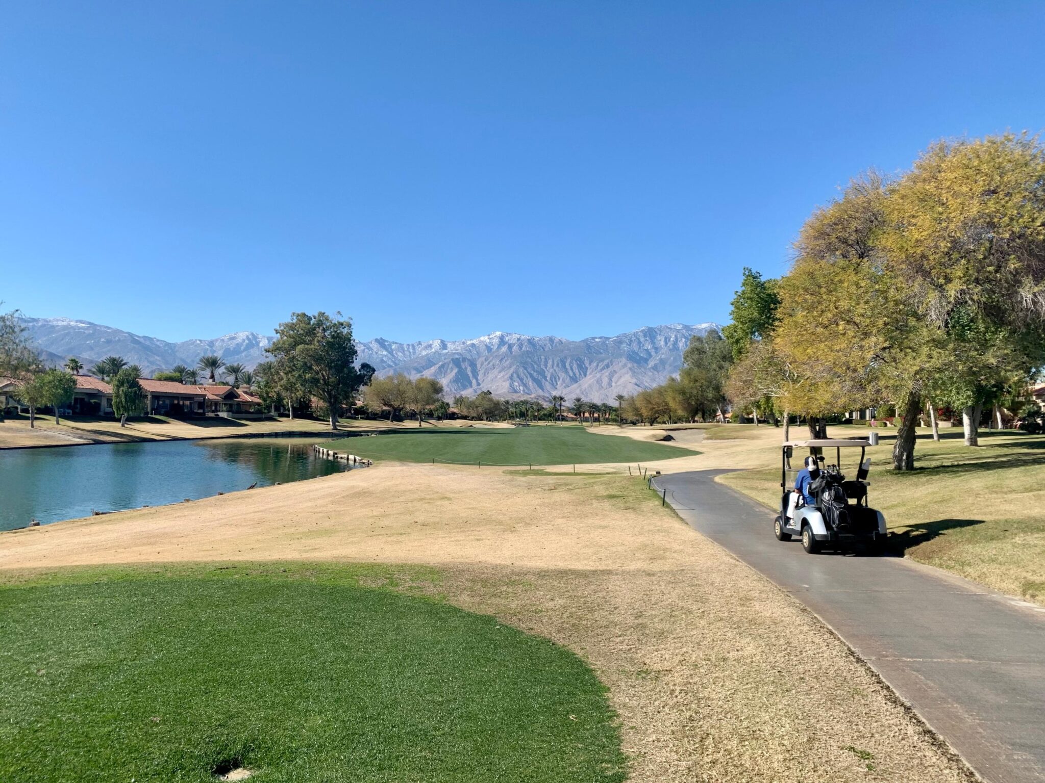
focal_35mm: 26
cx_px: 522
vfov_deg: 53.1
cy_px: 392
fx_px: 785
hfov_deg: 67.3
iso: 25
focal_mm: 4.25
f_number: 1.8
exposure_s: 1/2309
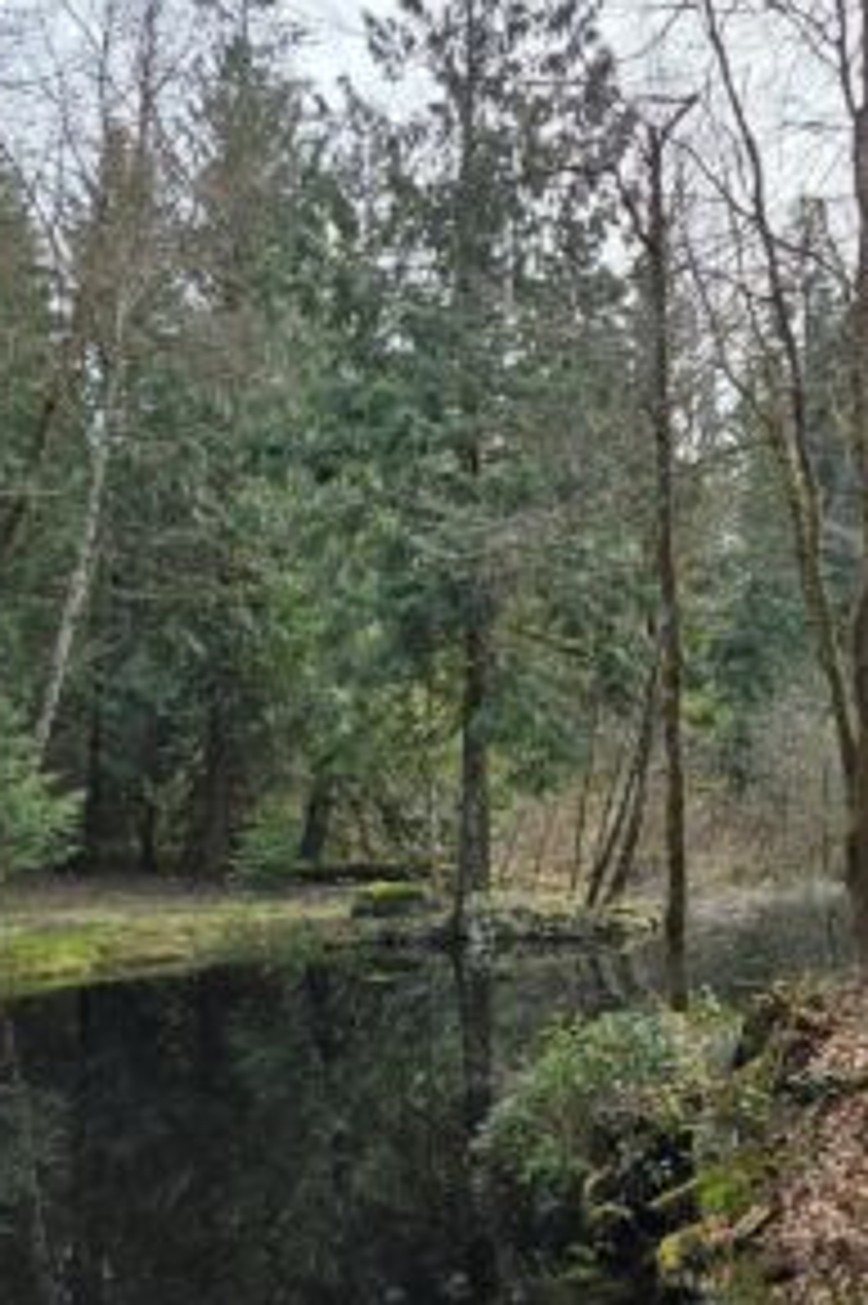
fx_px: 1195
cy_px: 657
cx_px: 553
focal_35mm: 33
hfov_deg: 39.6
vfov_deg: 57.2
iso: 25
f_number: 1.8
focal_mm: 5.4
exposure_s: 1/1276
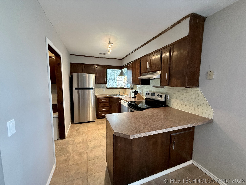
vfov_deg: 85.7
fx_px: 99
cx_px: 123
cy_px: 92
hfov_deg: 102.1
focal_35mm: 14
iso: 500
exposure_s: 1/60
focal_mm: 2.22
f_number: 2.2
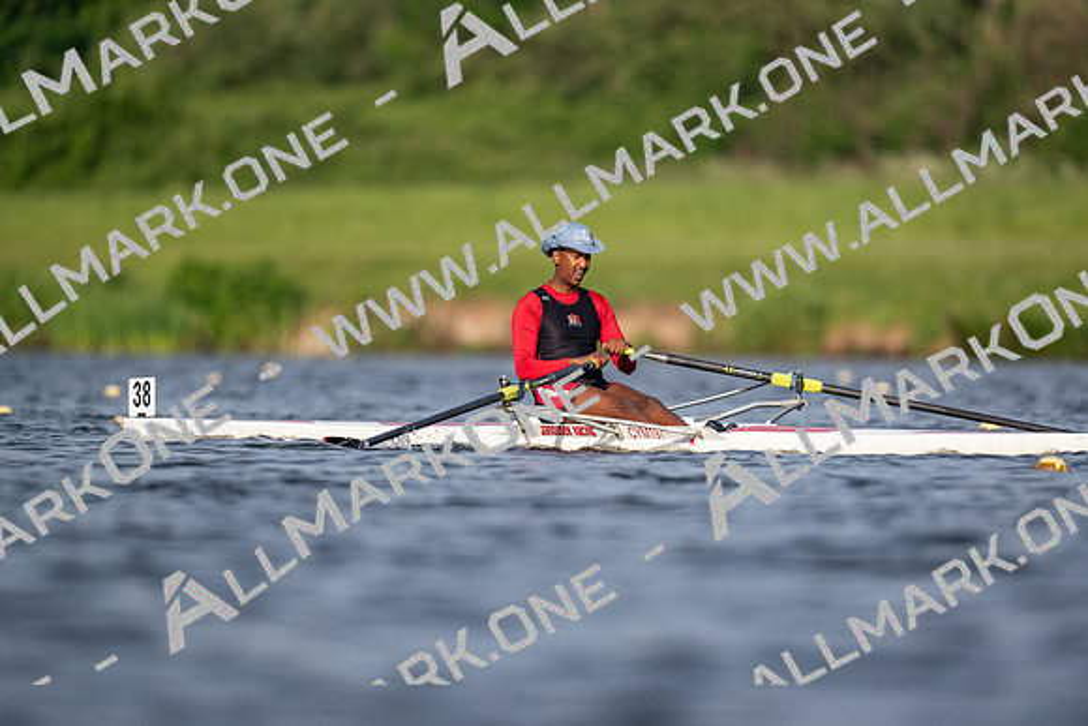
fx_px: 18137
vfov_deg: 2.3
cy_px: 363
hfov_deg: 3.4
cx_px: 544
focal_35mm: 600
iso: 220
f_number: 4
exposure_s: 1/2500
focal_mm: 600
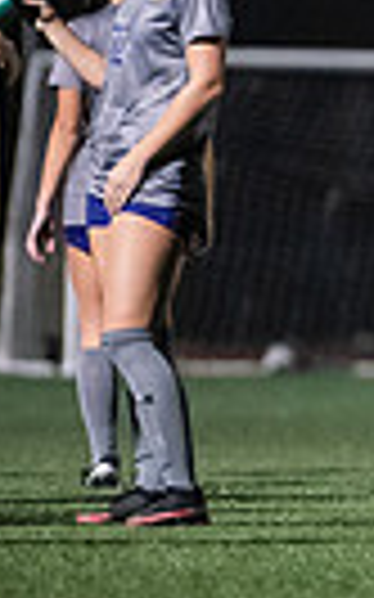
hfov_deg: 1.5
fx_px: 14563
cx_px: 1018
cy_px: 254
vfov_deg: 2.4
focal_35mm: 892
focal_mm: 200
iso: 8000
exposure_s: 1/1000
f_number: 2.8
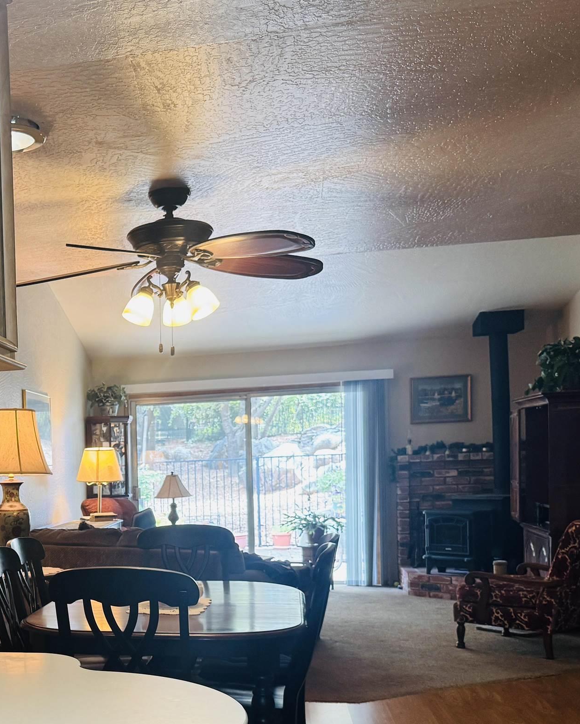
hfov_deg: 30.5
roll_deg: +1.9
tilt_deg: -3.2
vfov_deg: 39.6
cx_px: 6
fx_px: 987
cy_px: 510
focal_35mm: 46
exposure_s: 1/60
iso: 200
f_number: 1.78
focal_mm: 6.76
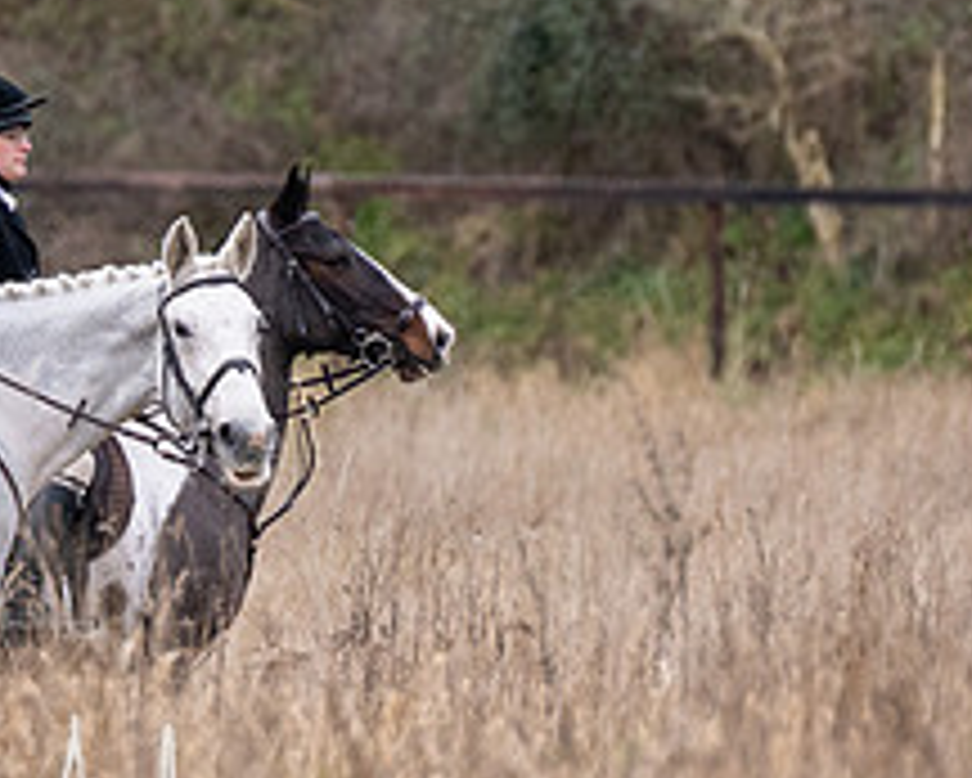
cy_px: 743
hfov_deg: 1.5
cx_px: 137
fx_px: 37990
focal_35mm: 1320
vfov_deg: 1.2
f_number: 4
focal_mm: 280
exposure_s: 1/1000
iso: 800
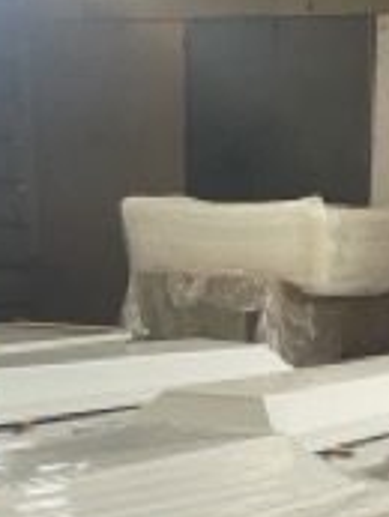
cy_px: 747
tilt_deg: -19.2
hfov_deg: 15.0
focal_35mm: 96
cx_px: 437
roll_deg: -1.9
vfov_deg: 18.4
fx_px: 1437
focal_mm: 4.2
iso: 125
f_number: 1.6
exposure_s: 1/67
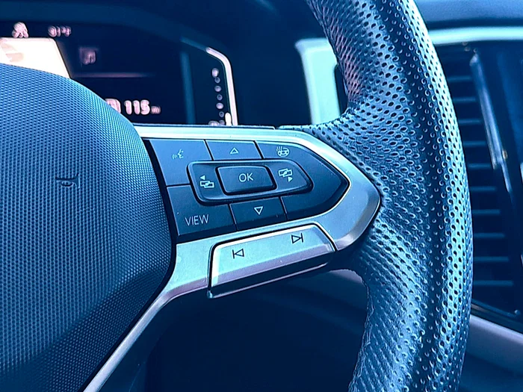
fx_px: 635
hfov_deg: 44.8
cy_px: 196
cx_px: 262
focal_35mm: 42
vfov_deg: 34.3
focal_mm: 6.76
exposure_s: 1/76
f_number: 1.78
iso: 100
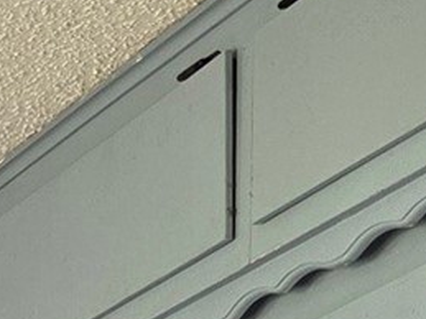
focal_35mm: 182
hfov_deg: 9.2
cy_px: 948
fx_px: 2239
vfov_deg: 7.3
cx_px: -734
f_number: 1.7
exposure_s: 1/180
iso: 200
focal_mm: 6.3
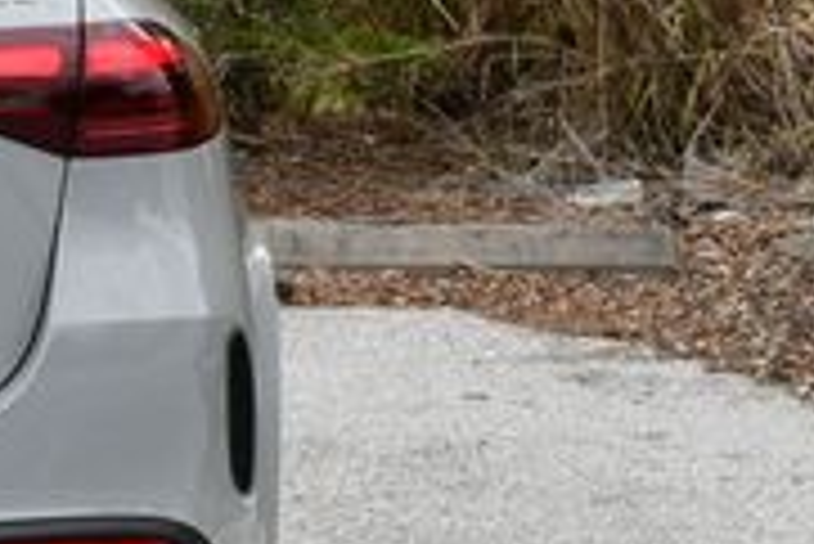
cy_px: 189
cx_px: -598
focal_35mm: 212
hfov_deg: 9.3
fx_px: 4797
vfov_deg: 6.5
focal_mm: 30
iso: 180
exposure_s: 1/250
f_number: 8
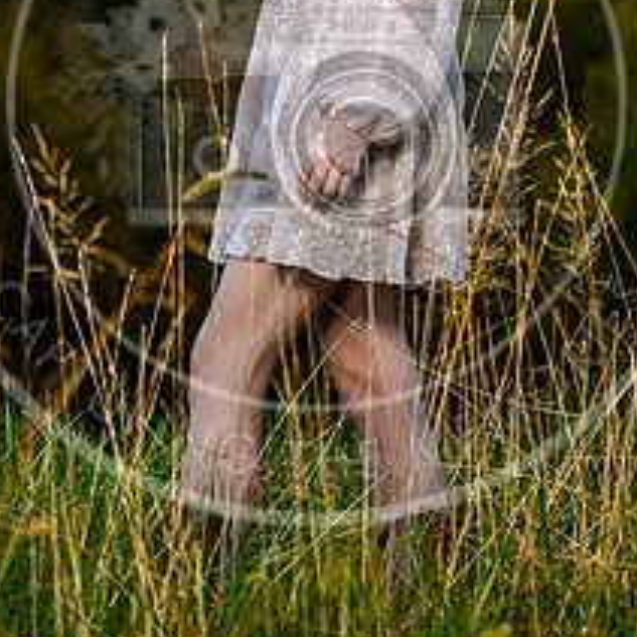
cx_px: 317
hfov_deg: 13.7
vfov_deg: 13.6
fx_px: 2644
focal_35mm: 127
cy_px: 103
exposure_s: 1/160
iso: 1250
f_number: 2.8
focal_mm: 70
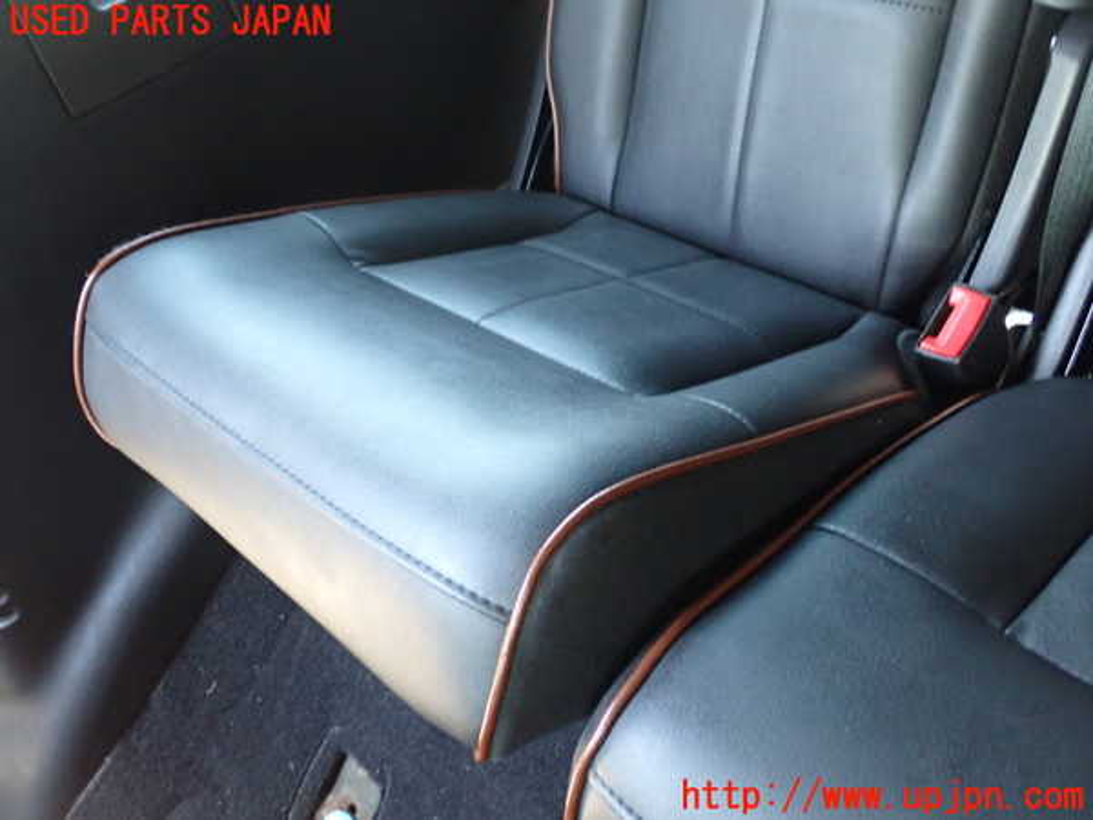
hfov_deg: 51.4
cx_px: 546
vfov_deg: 39.7
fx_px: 1137
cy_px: 410
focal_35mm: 36
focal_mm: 6.37
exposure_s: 1/30
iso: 800
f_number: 2.5
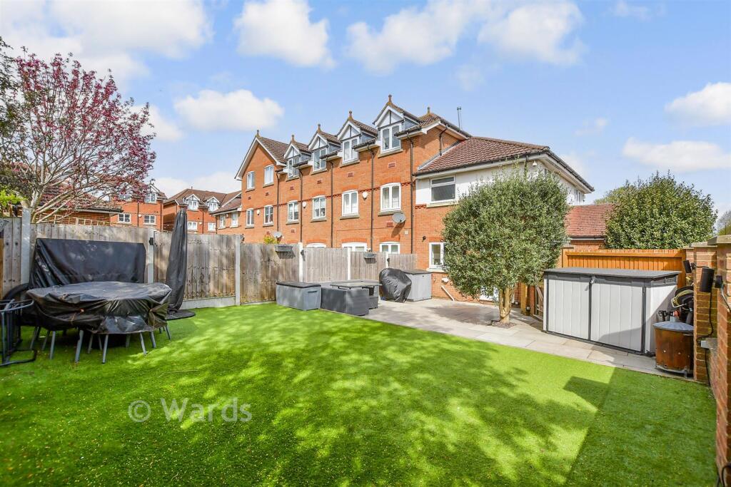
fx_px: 305
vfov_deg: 77.3
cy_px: 244
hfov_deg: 100.4
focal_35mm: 15
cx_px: 366
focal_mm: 10
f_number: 8
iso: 320
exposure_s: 1/500
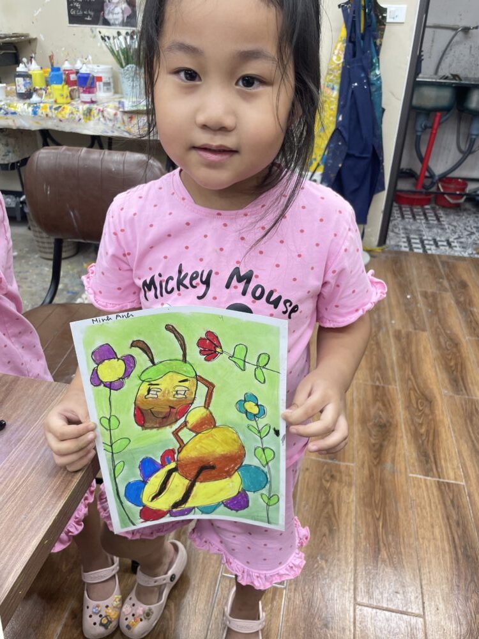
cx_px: 240
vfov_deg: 67.3
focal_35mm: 26
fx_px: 480
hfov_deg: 53.1
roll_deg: -1.3
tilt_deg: -30.8
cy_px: 320
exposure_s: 1/100
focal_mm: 4.2
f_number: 1.6
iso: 64
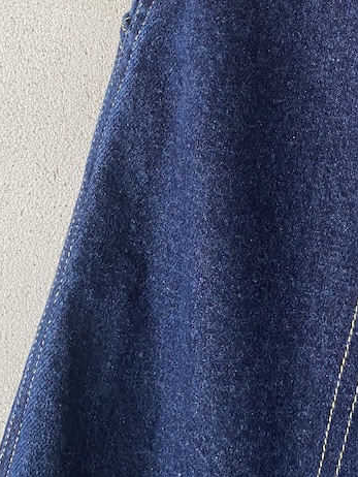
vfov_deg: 30.5
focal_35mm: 60
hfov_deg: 23.7
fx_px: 827
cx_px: 334
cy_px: 30
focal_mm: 4.25
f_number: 1.8
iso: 125
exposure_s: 1/64
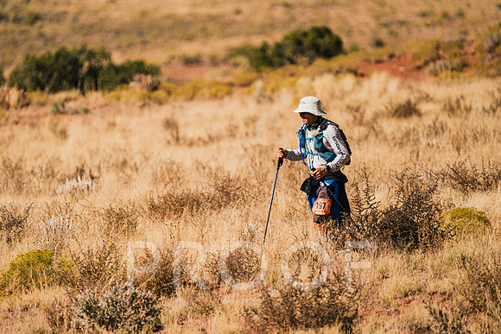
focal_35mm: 600
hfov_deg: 3.4
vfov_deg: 2.3
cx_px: 250
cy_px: 167
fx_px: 8352
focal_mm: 600
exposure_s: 1/1250
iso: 160
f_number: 6.3
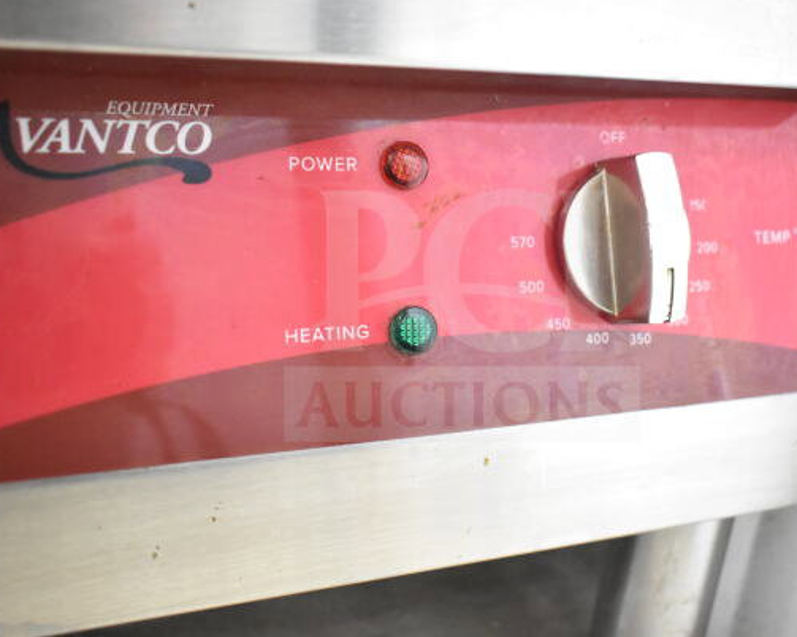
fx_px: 967
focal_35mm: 41
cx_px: 461
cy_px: 316
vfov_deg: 36.5
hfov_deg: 44.7
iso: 6400
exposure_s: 1/40
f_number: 3.8
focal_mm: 24
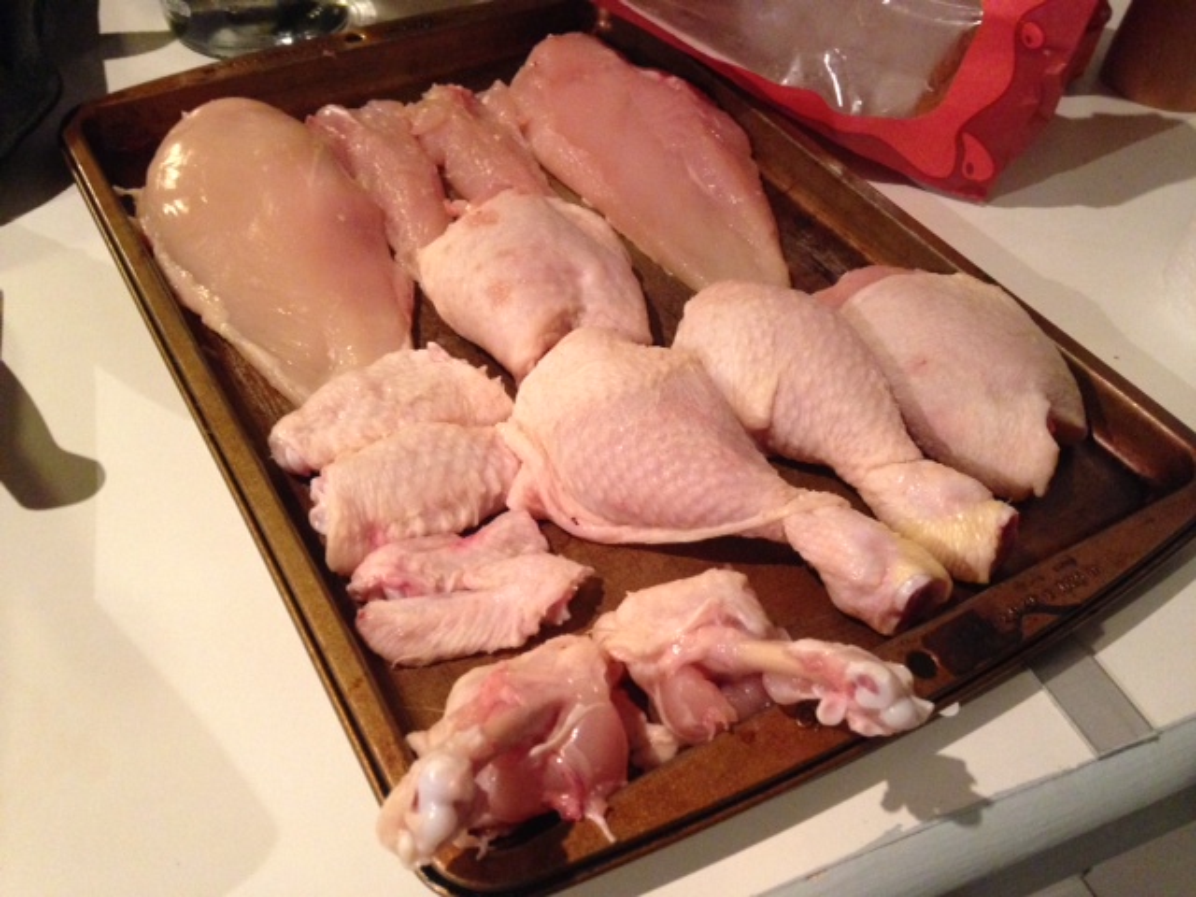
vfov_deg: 42.9
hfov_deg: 55.4
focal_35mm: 33
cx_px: 598
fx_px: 1140
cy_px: 448
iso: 500
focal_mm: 4.12
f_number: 2.4
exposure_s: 1/15
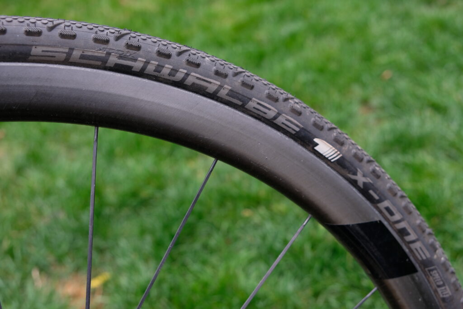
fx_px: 540
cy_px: 154
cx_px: 232
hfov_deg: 46.4
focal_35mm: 42
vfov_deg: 31.9
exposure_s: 1/60
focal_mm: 27.7
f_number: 4
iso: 250
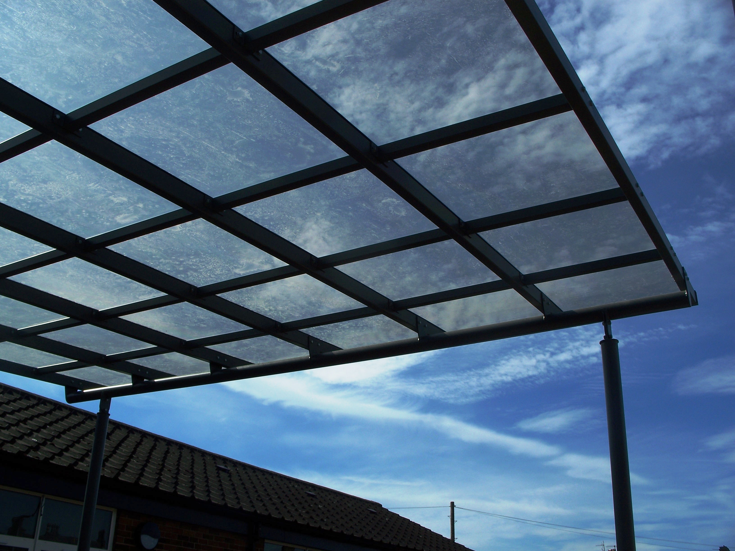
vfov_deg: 38.7
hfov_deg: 50.1
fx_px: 786
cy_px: 276
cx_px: 368
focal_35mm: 37
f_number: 5.6
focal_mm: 7.8
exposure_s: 1/800
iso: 64
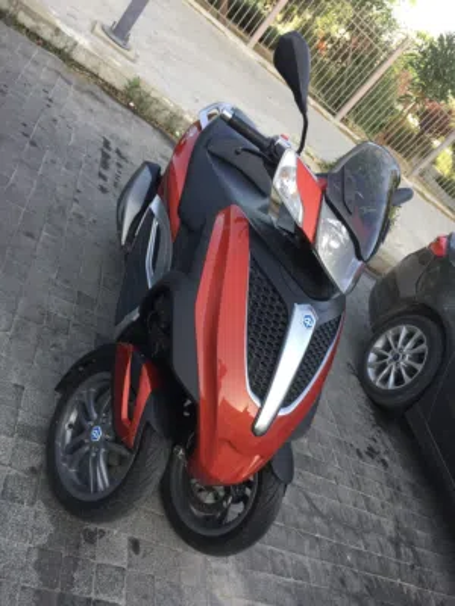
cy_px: 303
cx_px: 228
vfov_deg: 61.7
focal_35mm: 29
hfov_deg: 48.2
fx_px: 508
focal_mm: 4.15
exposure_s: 1/183
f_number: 2.2
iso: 32
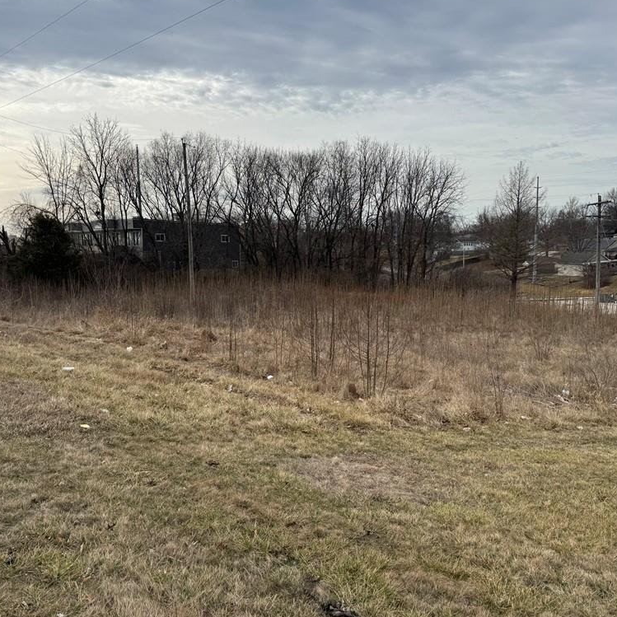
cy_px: 305
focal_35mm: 29
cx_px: 325
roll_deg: +0.3
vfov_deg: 55.6
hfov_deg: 55.6
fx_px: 585
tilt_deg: -6.4
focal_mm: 6.76
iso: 80
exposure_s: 1/4608
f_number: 1.78
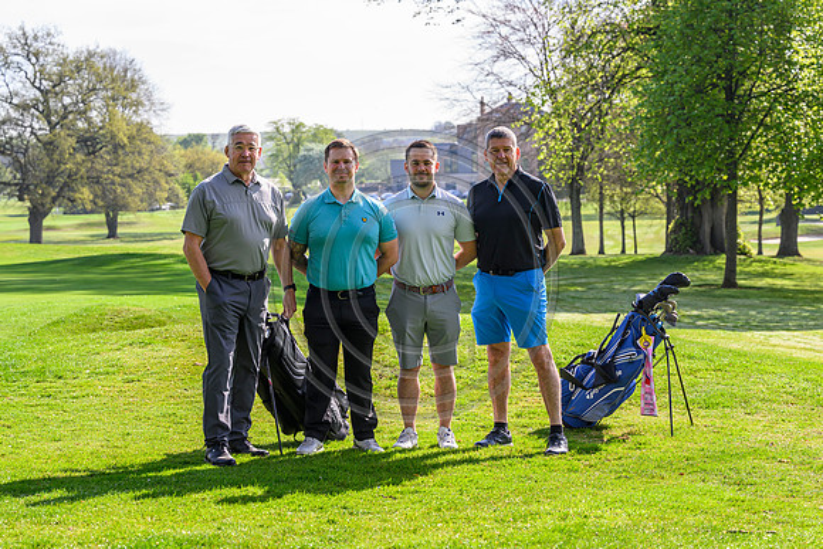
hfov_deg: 26.0
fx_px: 1784
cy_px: 274
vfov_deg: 17.5
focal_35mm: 78
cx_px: 412
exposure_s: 1/1000
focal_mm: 78
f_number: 5.6
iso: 500
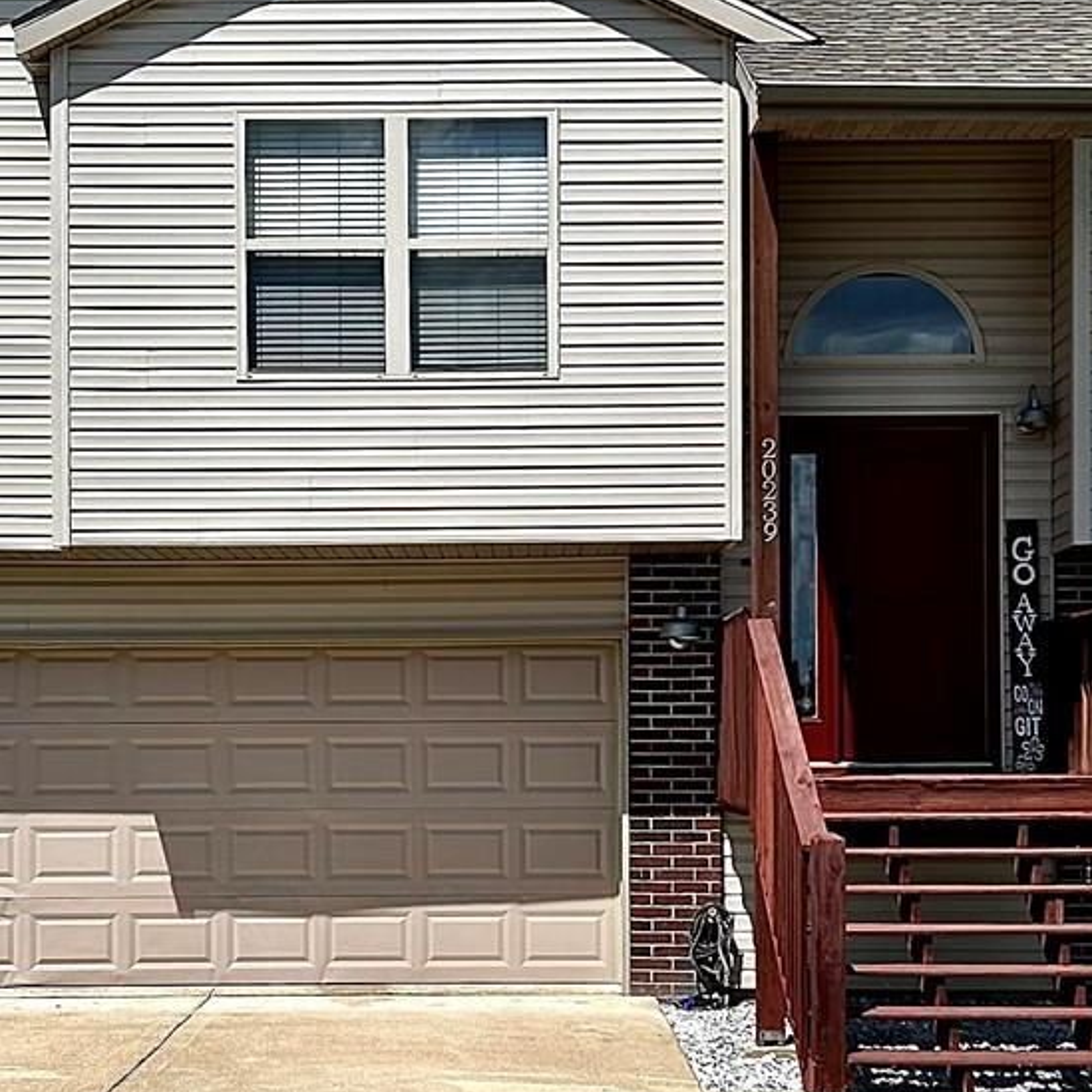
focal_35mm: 67
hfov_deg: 25.7
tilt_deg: +1.3
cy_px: 750
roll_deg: -0.5
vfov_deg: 25.6
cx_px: 475
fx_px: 2391
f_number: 1.5
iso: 50
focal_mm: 5.7
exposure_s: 1/7463
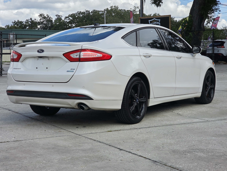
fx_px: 452
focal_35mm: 69
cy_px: 86
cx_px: 114
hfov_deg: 28.2
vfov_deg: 21.3
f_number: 2.4
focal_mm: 7.9
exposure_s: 1/1672
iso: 50
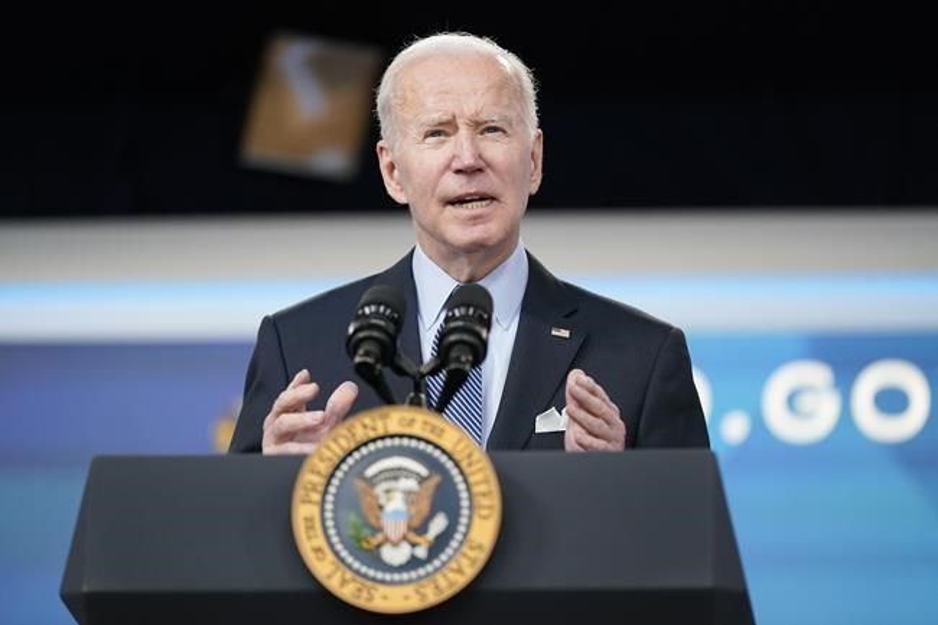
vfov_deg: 8.9
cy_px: 312
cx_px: 469
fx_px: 4011
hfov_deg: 13.3
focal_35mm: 154
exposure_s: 1/250
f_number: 2.8
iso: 2500
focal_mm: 154
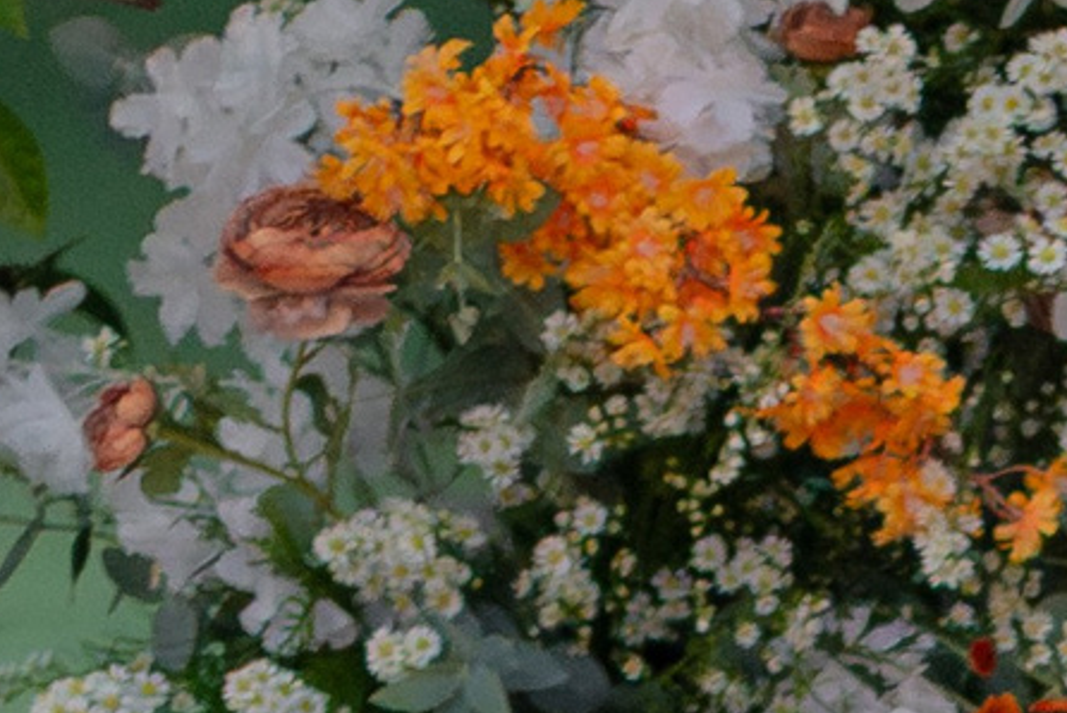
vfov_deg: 4.3
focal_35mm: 312
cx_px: 1812
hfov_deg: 6.5
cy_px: 2046
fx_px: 9253
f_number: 1.4
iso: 1600
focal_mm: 35
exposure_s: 1/400
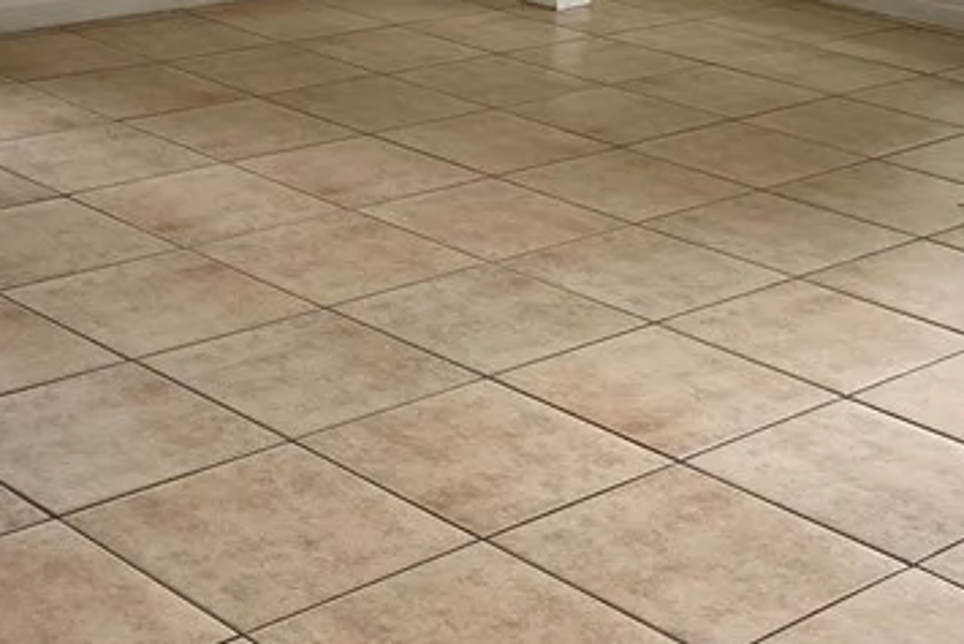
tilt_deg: -13.8
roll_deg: -1.9
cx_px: 429
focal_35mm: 78
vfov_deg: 17.3
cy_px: 76
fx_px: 2089
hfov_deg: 26.0
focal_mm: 4.25
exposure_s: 1/120
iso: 40
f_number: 1.8
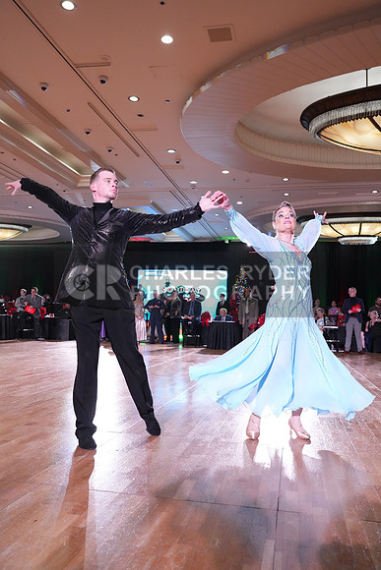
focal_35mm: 30
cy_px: 285
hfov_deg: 43.6
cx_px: 190
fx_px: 476
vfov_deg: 61.9
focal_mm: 30
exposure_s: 1/320
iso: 5000
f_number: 5
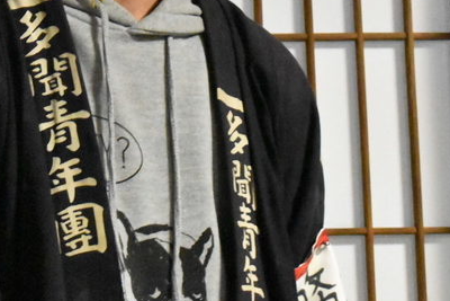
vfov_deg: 5.5
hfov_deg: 8.3
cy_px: -26
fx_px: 3095
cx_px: 159
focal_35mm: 248
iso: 14400
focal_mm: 55
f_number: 5.6
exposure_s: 1/125
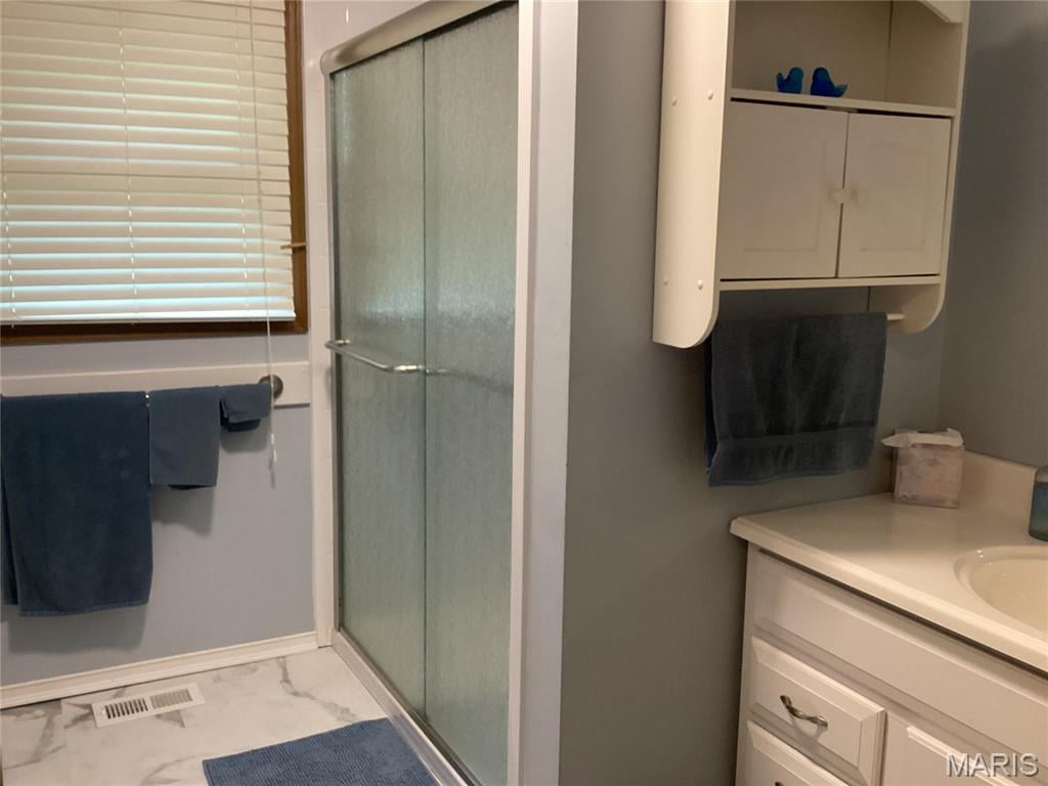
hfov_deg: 58.4
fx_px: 939
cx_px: 524
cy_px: 393
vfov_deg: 45.4
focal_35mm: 31
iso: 320
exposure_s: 1/40
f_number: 2.4
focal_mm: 3.3
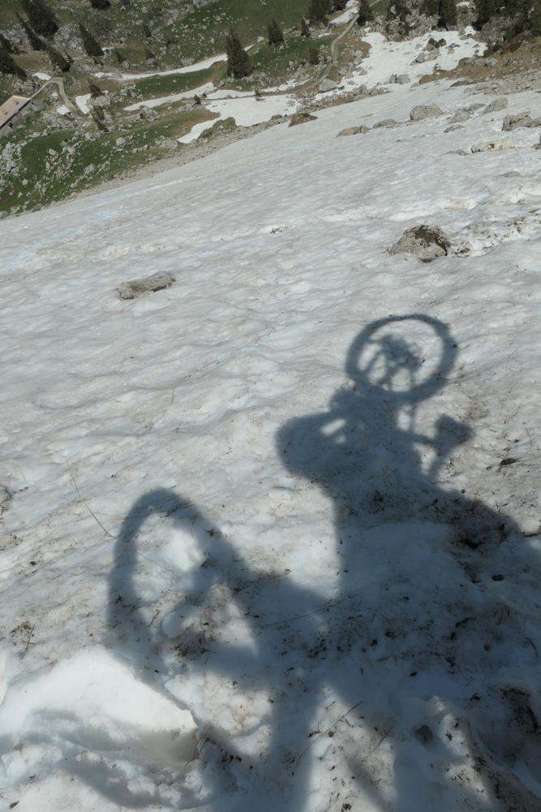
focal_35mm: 24
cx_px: 270
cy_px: 406
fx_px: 541
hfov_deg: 53.1
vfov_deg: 73.7
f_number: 8
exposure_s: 1/1000
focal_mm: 8.8
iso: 125
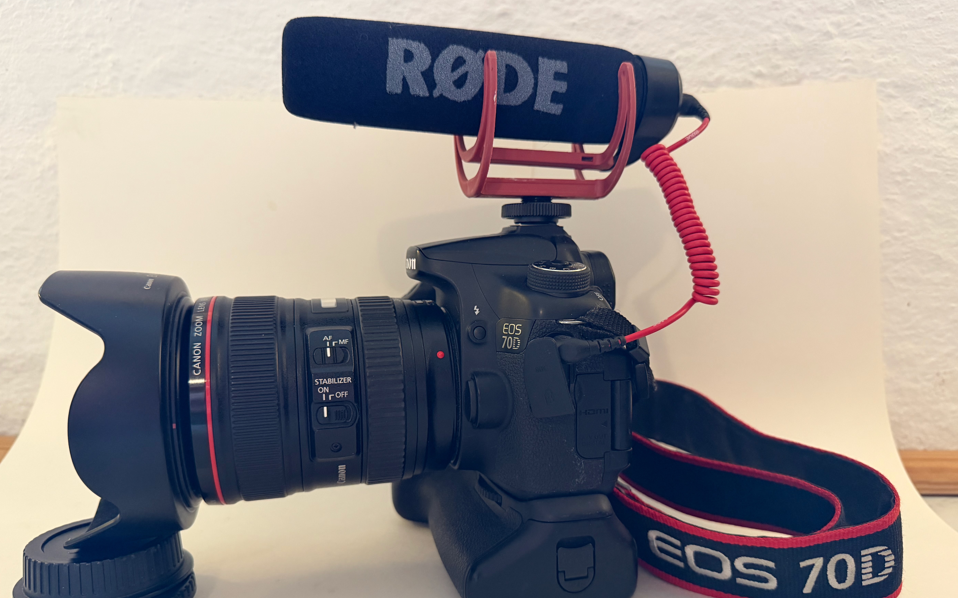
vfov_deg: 47.5
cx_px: 480
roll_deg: +0.9
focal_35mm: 26
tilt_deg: -6.7
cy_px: 337
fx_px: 679
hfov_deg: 70.4
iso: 500
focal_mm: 6.76
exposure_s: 1/50
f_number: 1.78
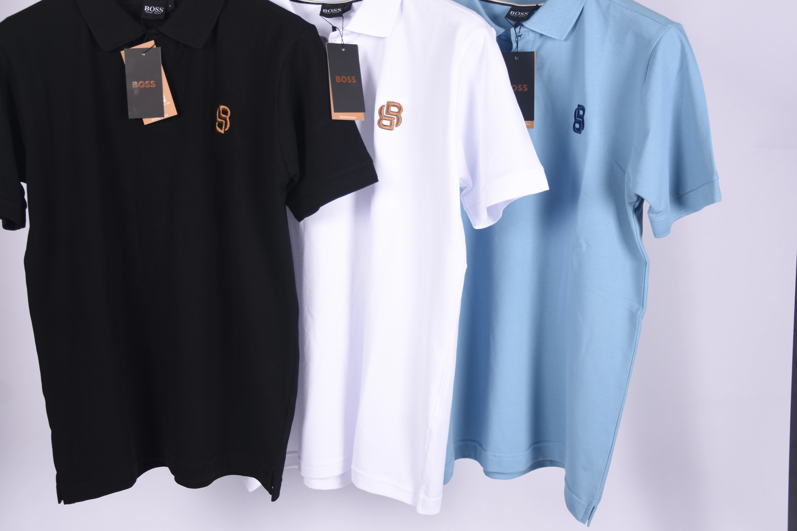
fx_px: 1018
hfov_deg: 42.6
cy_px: 237
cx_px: 343
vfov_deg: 29.2
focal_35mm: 46
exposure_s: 1/125
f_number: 4
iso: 100
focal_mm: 26
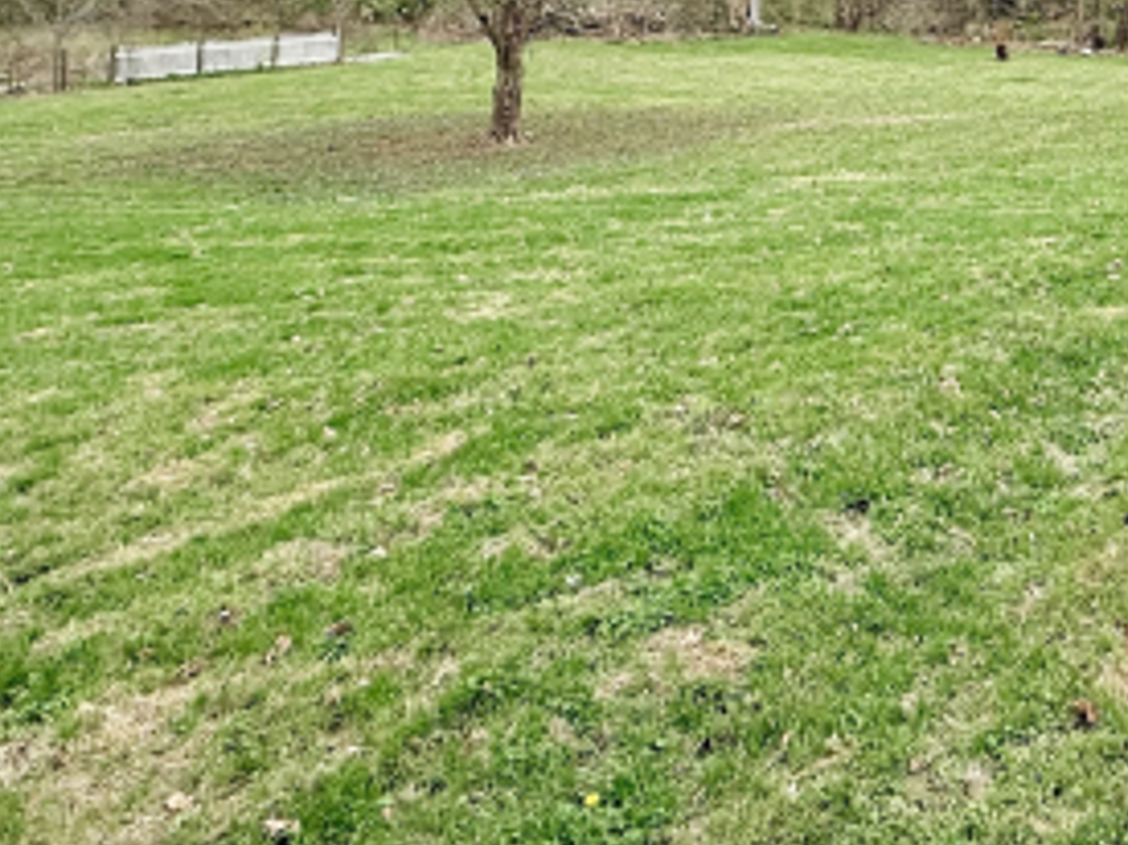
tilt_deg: +2.9
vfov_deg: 35.7
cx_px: 933
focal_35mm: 34
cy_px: -82
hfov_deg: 50.1
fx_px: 1107
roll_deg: -0.4
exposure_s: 1/760
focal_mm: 2.22
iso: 50
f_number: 2.2
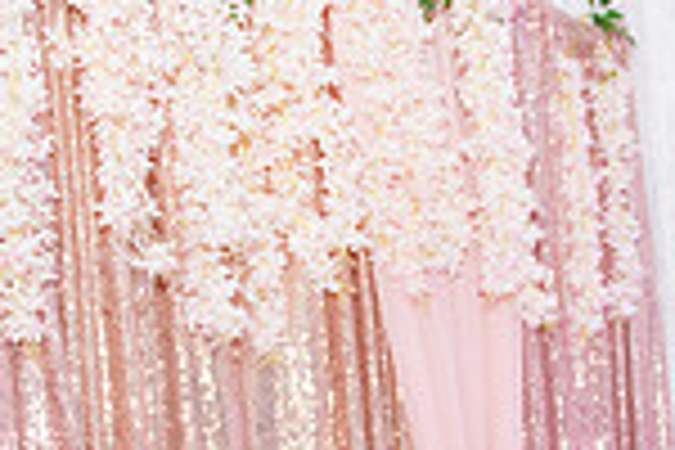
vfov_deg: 13.2
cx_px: 900
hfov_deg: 19.9
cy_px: 812
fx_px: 1744
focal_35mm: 93
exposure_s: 1/60
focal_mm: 24
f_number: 4
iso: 1250
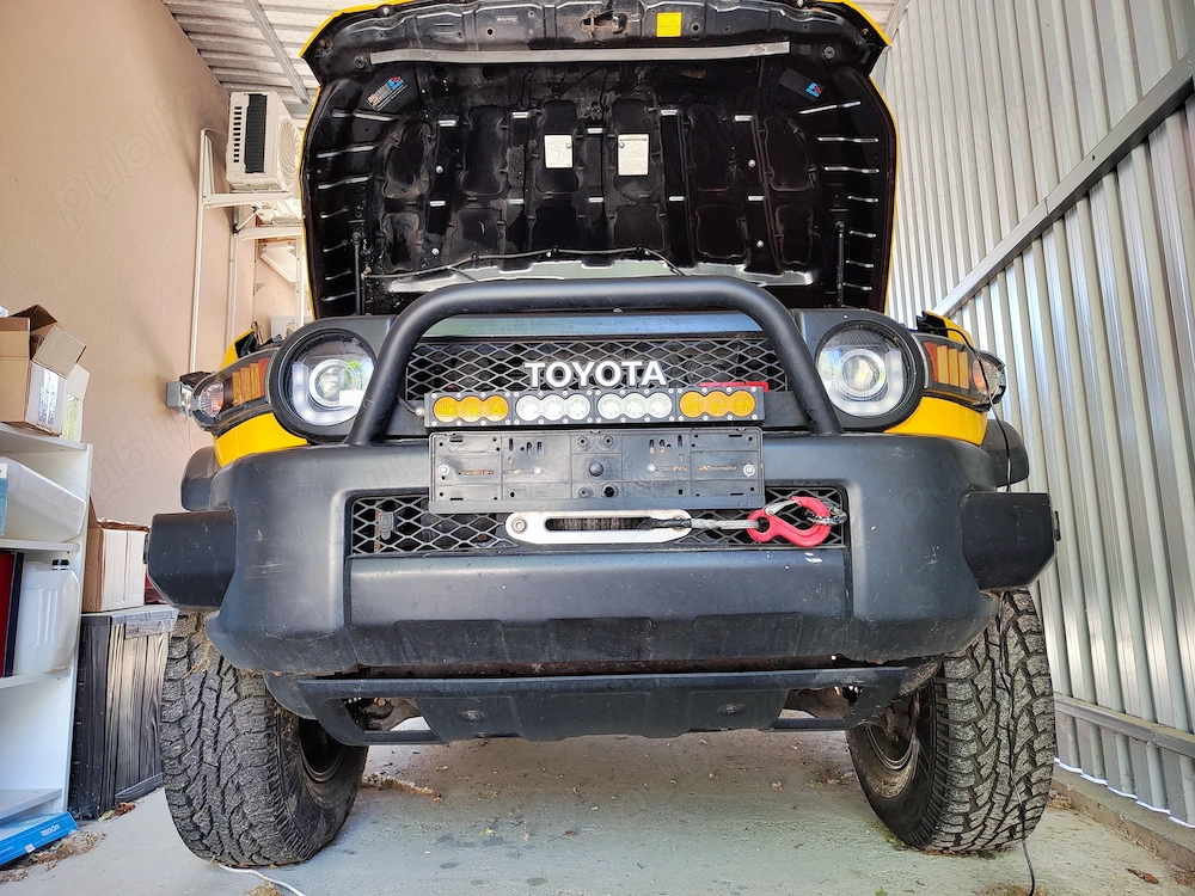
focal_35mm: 24
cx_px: 598
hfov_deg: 71.6
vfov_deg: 56.8
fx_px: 829
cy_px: 448
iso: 62
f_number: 1.88
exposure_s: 1/100
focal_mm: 5.59
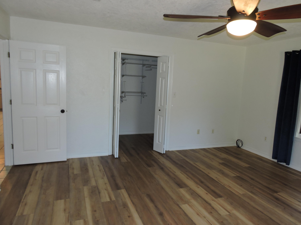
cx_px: 150
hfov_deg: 71.6
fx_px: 209
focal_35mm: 24
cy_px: 112
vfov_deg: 56.8
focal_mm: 4.3
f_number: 3.3
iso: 200
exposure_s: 1/30
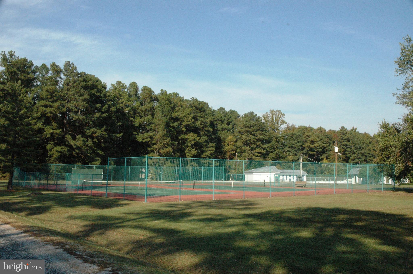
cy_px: 137
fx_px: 413
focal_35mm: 36
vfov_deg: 36.8
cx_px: 206
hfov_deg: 53.2
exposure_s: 1/800
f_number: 14
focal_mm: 24
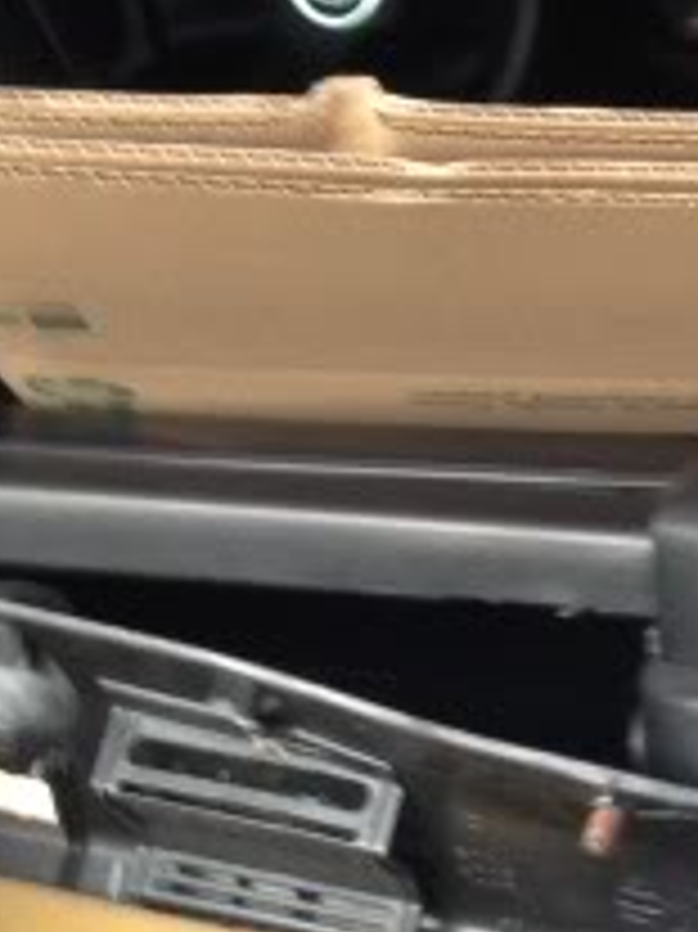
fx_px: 4387
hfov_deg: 8.8
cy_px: 1315
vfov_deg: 11.7
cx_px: 1117
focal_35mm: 163
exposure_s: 1/40
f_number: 2.4
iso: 50
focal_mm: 4.1
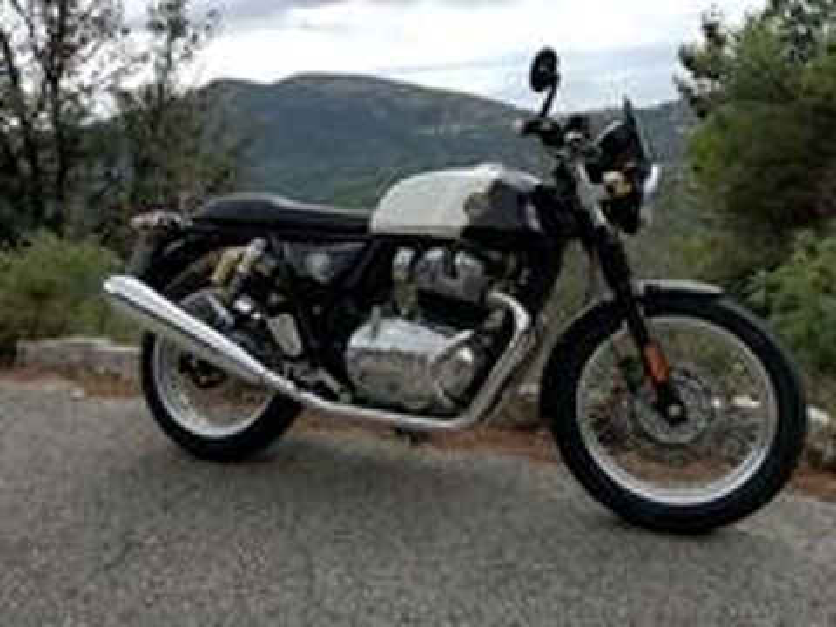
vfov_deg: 51.4
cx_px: 418
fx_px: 652
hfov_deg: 65.3
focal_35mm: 27
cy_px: 314
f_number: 2
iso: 50
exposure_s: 1/286
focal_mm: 3.79
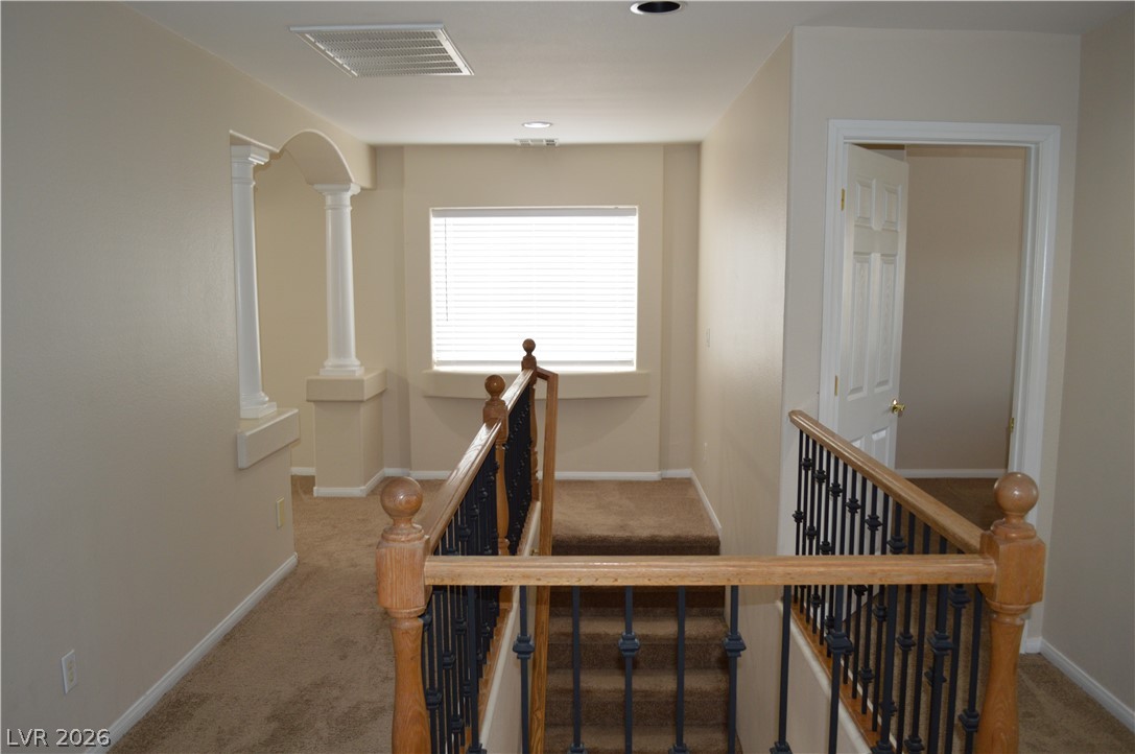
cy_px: 377
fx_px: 850
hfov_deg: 67.4
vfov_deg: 47.8
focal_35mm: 27
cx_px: 568
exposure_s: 1/60
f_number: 3.5
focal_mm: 18
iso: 500
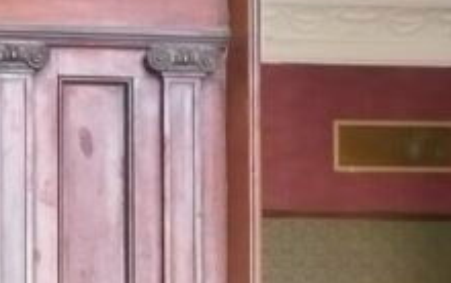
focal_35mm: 138
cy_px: 533
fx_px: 1698
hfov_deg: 14.7
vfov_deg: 9.0
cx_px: -70
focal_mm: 4.6
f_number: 3.3
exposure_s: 1/30
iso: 200
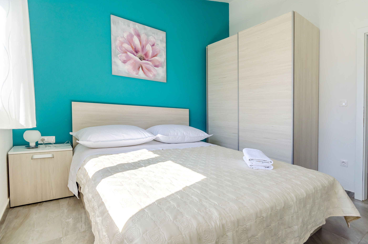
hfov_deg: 90.1
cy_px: 122
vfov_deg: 67.2
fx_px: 184
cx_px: 184
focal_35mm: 18
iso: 100
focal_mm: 12
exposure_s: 1/250
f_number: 8
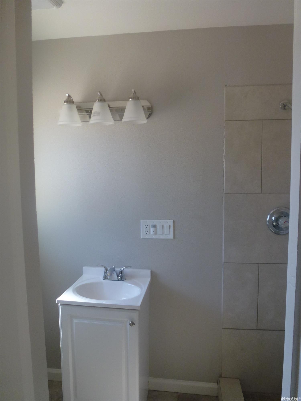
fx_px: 278
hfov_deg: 56.8
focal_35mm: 24
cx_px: 150
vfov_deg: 71.6
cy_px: 200
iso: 160
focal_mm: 4.3
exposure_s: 1/60
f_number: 3.3
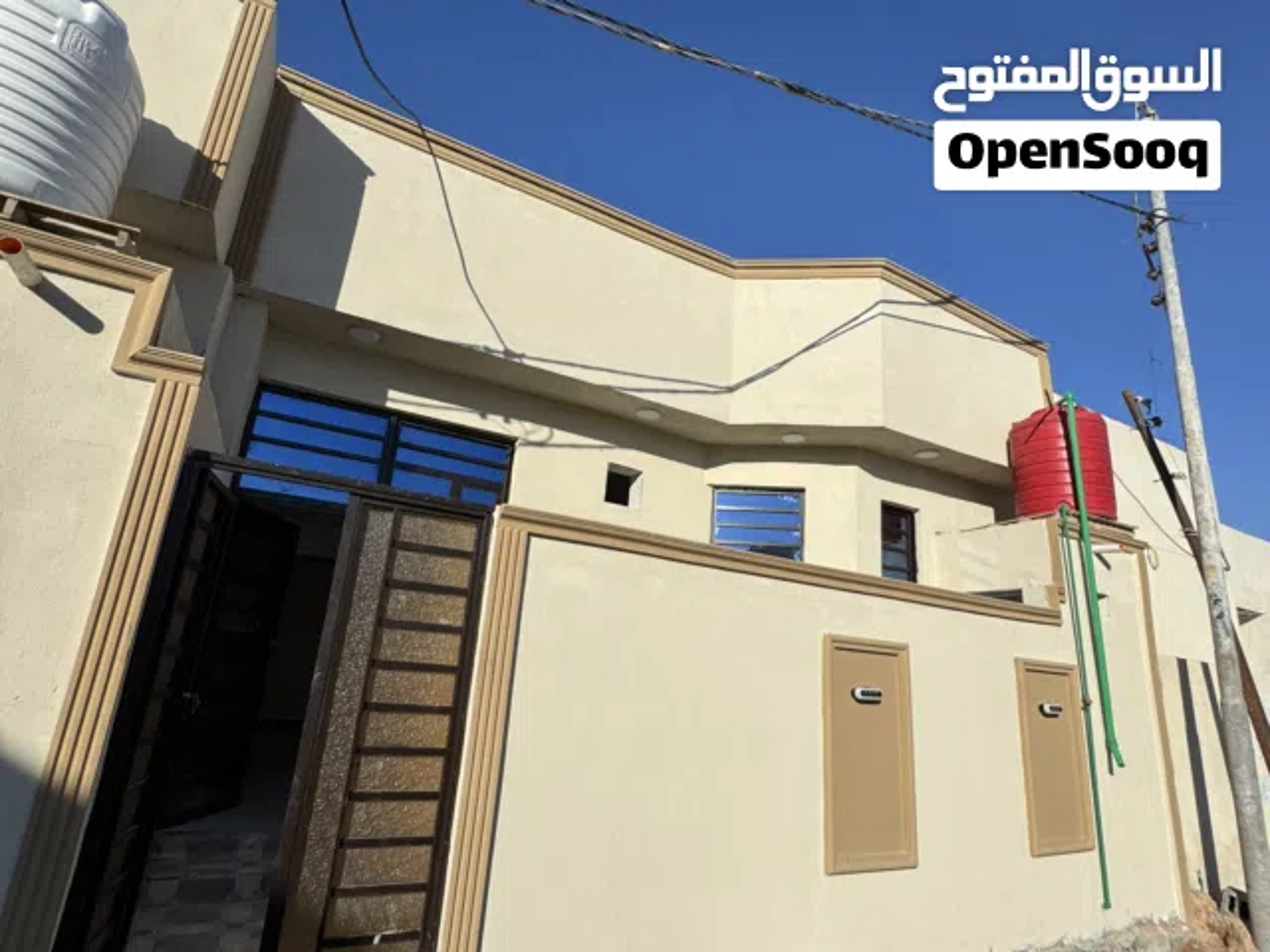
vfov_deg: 85.7
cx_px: 635
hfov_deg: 102.1
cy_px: 476
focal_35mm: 14
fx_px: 514
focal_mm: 2.22
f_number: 2.2
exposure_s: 1/3906
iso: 40
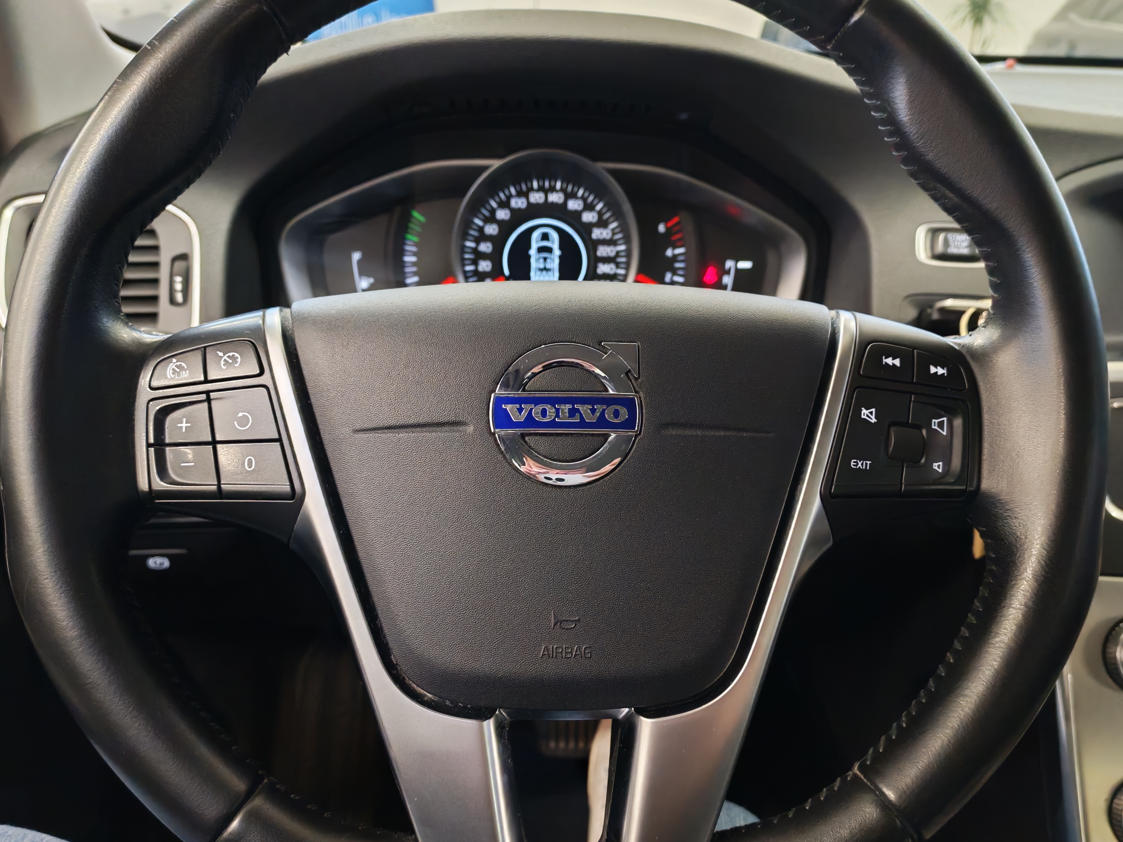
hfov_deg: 55.4
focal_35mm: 33
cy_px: 421
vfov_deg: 42.9
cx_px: 562
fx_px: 1071
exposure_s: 1/50
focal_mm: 6.12
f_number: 1.9
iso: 2500
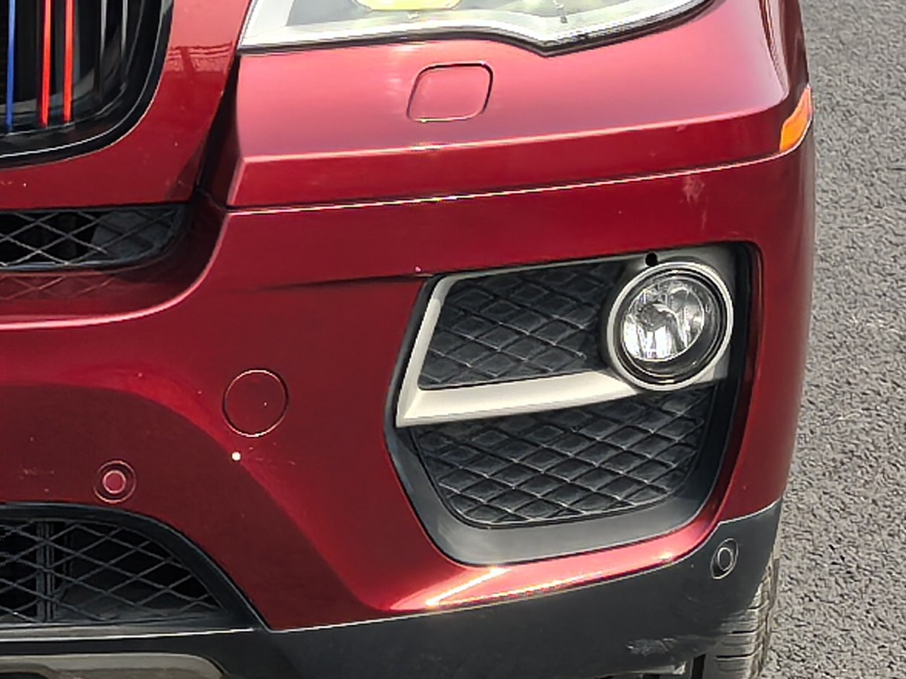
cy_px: -103
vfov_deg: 8.6
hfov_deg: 11.2
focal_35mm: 171
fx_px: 4475
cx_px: -350
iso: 50
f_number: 2
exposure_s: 1/1938
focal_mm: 7
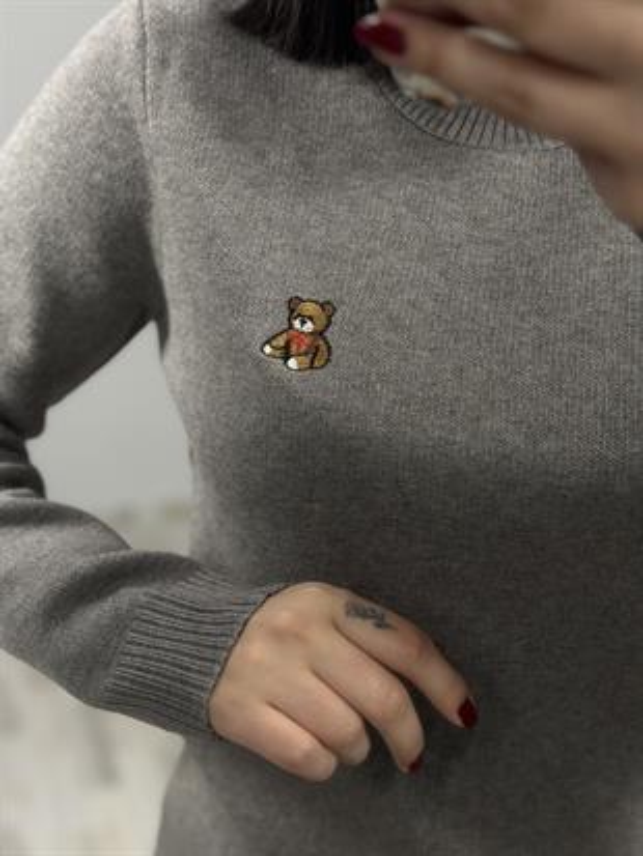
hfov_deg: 30.3
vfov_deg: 39.6
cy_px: 428
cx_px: 322
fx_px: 1188
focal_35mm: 48
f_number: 1.78
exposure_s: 1/100
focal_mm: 6.86
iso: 125
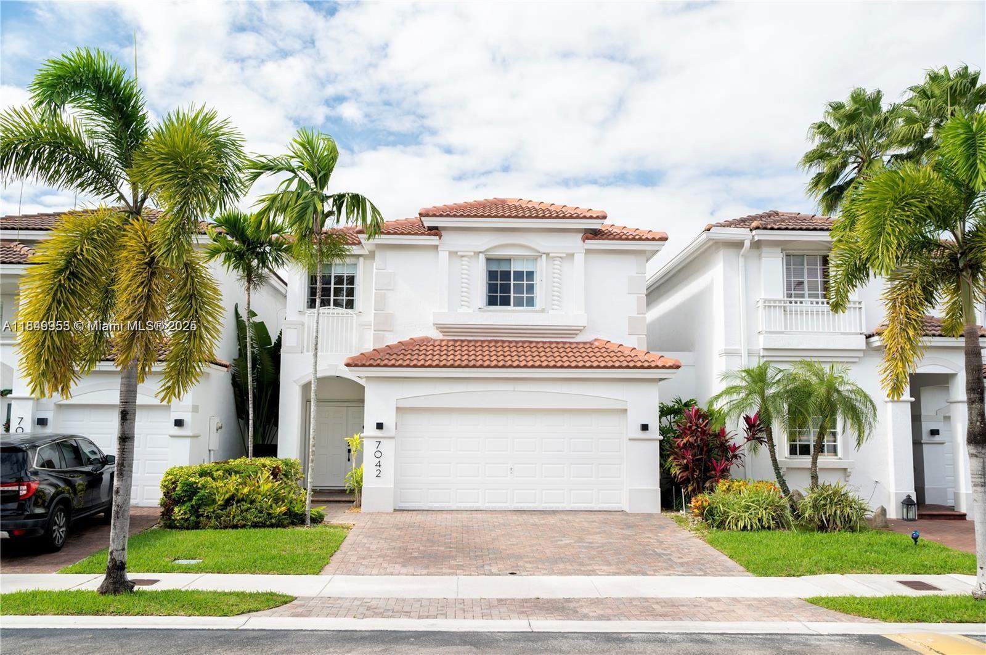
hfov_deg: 57.3
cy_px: 328
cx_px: 493
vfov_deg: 39.9
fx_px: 903
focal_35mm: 33
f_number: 5
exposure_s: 1/500
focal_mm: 33
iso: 400
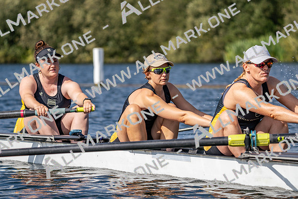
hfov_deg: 8.9
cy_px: 100
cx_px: 149
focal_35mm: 230
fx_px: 1904
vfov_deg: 6.0
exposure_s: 1/1600
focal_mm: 230
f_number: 5.6
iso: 160
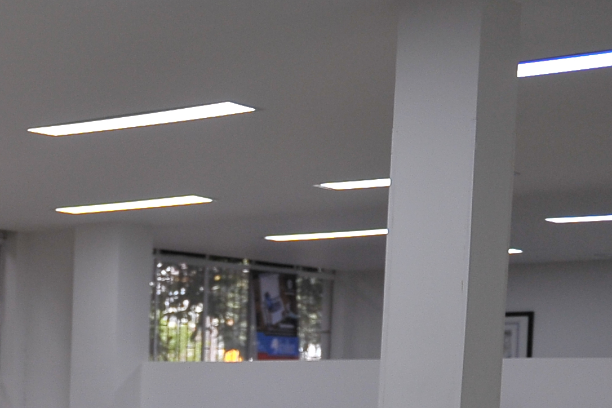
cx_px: -328
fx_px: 1598
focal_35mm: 94
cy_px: 584
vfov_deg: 13.8
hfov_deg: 18.9
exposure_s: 1/500
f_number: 2.8
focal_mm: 24
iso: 500
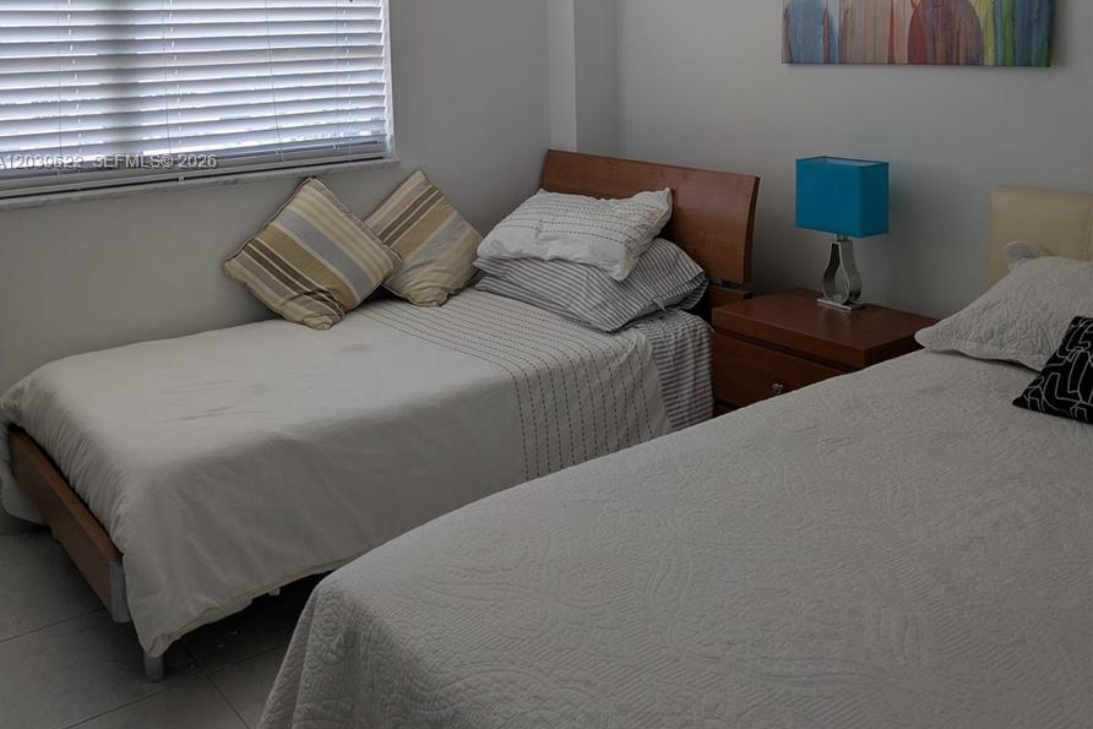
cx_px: 542
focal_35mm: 35
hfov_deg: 54.4
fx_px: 1063
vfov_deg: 36.8
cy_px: 163
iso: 64
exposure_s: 1/255
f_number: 1.89
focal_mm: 5.43
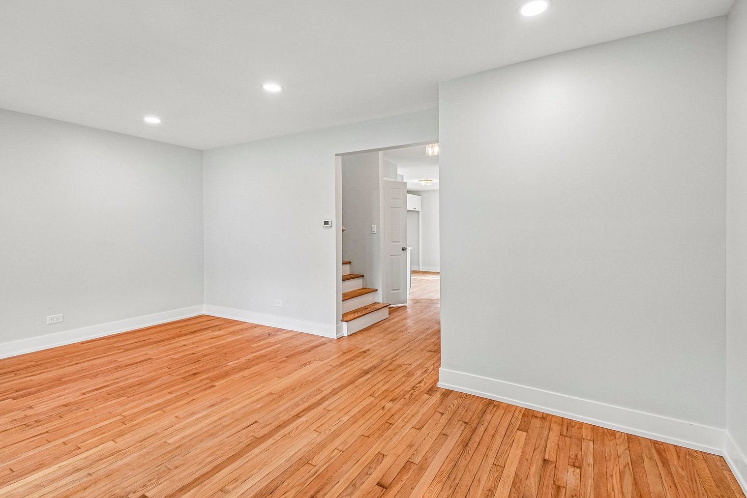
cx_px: 386
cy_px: 235
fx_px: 332
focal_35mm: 16
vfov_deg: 73.7
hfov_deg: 96.7
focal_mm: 10
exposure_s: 1/15
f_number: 8
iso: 180
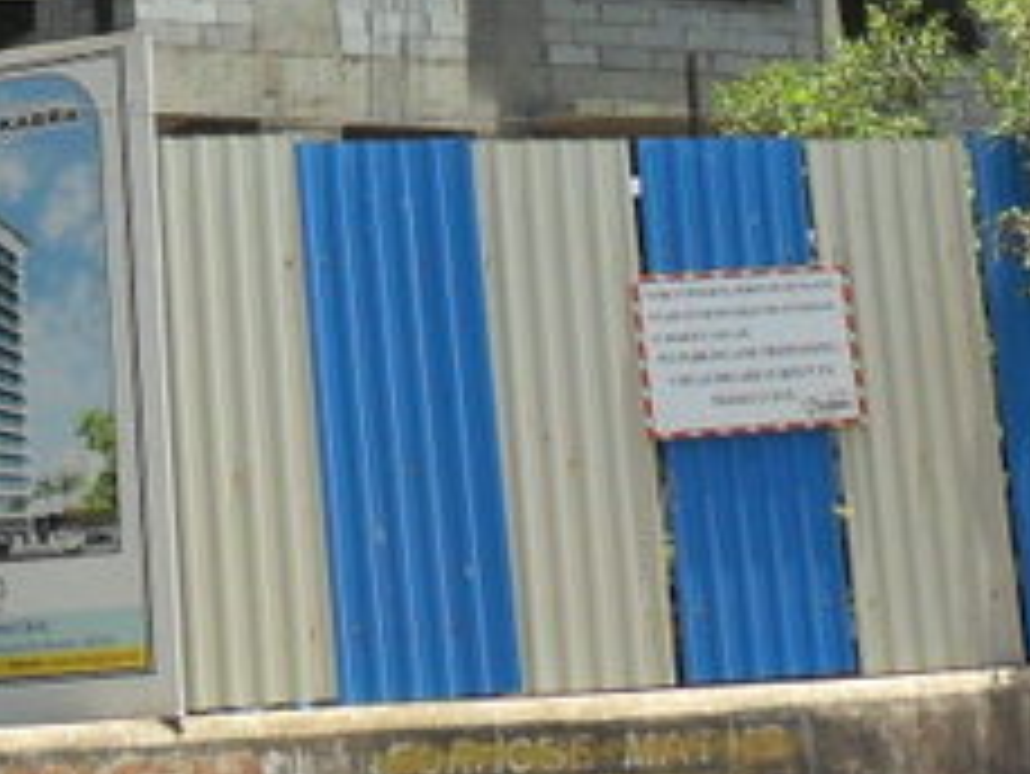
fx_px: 2739
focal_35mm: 92
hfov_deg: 21.1
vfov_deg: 15.3
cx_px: 234
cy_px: -259
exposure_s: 1/750
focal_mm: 4.9
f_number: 3.5
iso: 100
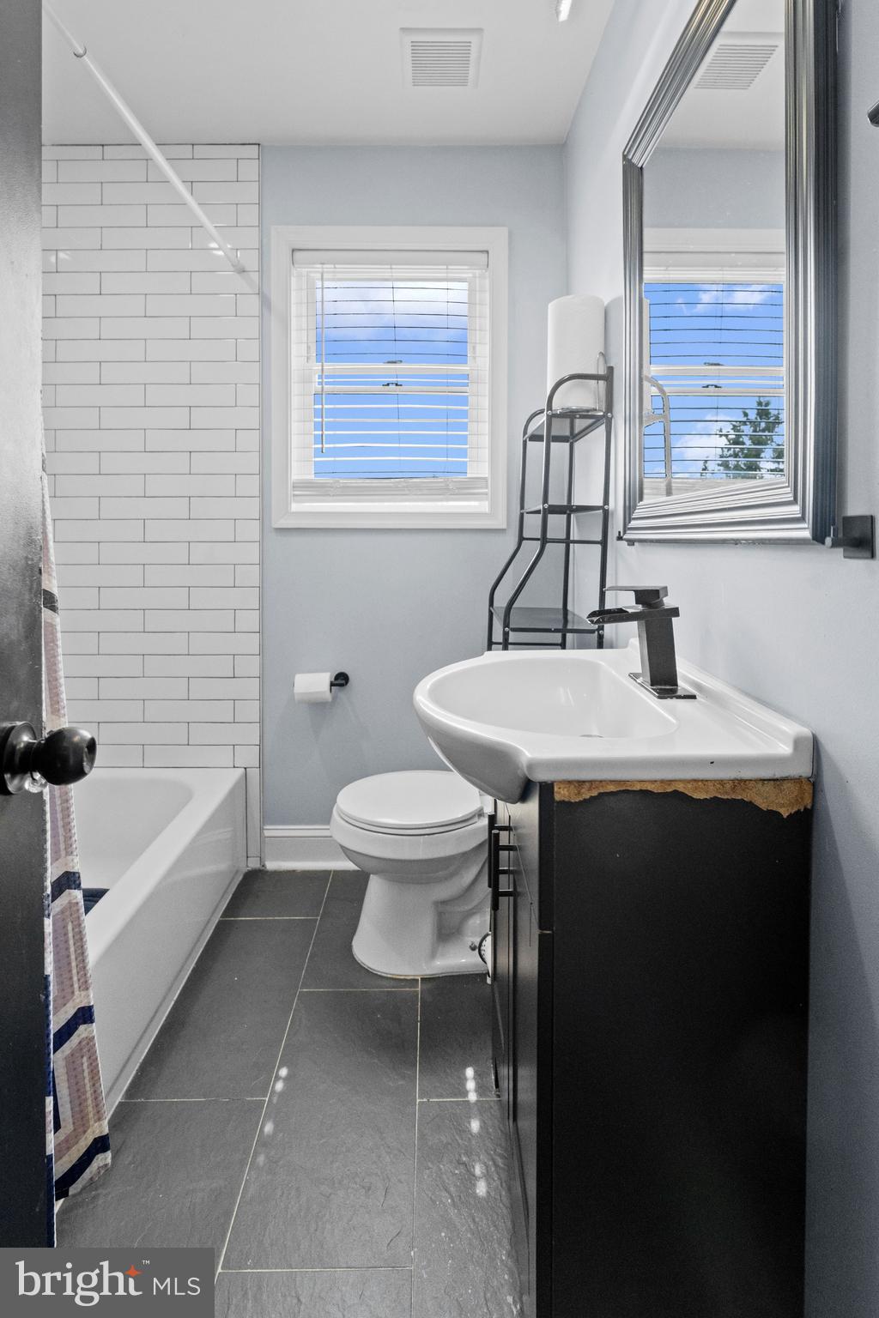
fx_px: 586
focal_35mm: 16
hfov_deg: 73.7
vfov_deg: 96.7
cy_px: 659
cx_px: 440
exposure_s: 1/20
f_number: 8
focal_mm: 16
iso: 500
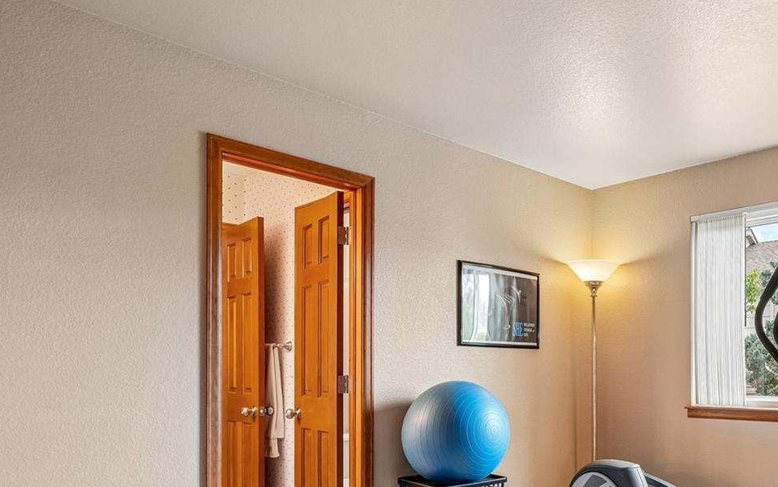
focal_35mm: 28
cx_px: 623
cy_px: 381
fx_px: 590
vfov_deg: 43.0
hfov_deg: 61.3
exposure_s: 1/30
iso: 500
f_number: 8
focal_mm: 11
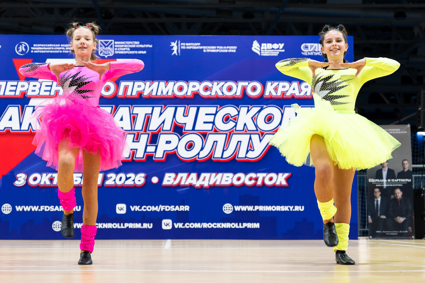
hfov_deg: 27.7
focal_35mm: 73
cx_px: 185
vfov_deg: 18.7
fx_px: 862
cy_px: 116
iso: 3200
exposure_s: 1/640
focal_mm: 50.2
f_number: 2.8
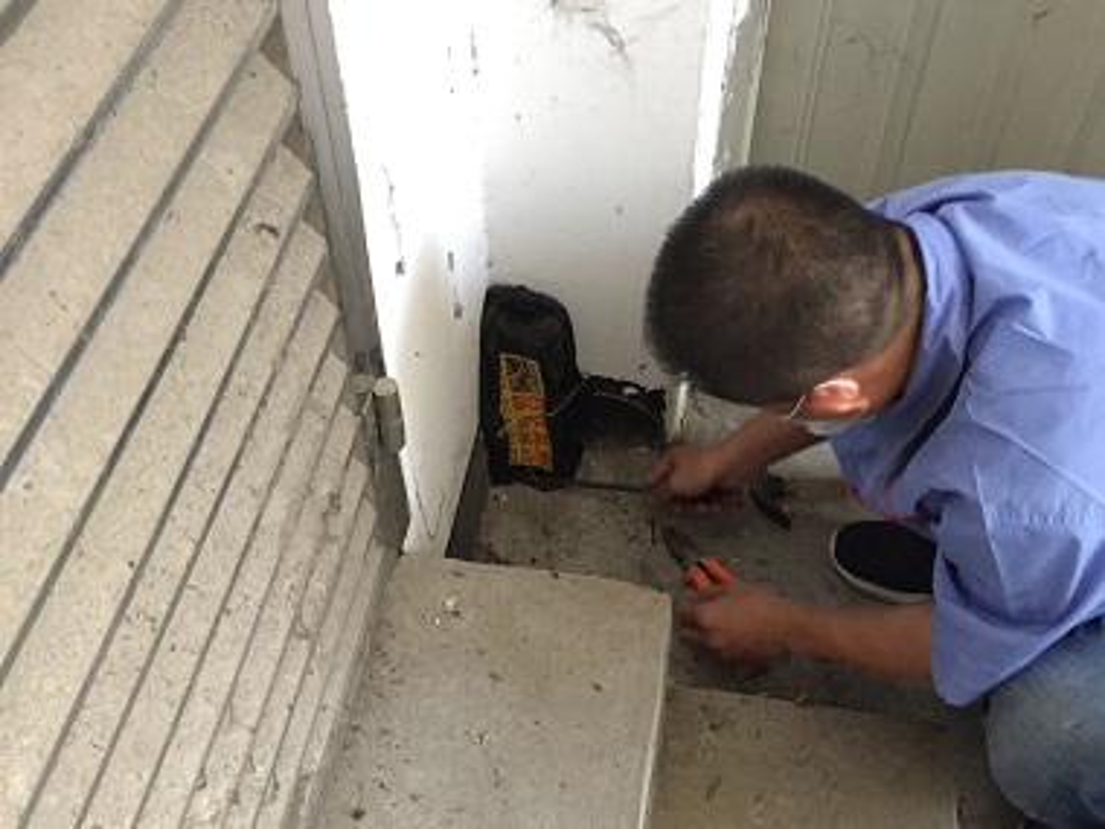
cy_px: 414
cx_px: 552
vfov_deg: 48.2
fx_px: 926
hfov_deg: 61.7
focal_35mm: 29
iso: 640
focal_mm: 4.15
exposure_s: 1/17
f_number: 2.2
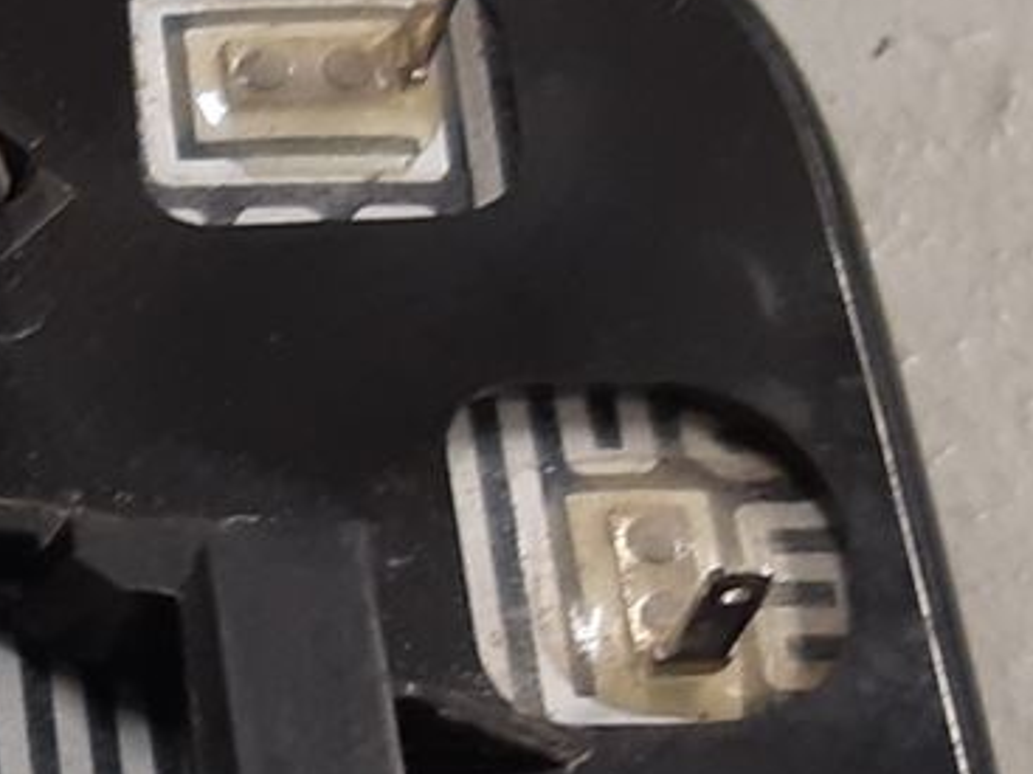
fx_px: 4326
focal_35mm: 145
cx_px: -991
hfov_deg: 12.2
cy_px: 901
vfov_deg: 10.1
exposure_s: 1/50
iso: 100
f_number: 1.7
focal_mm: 3.93
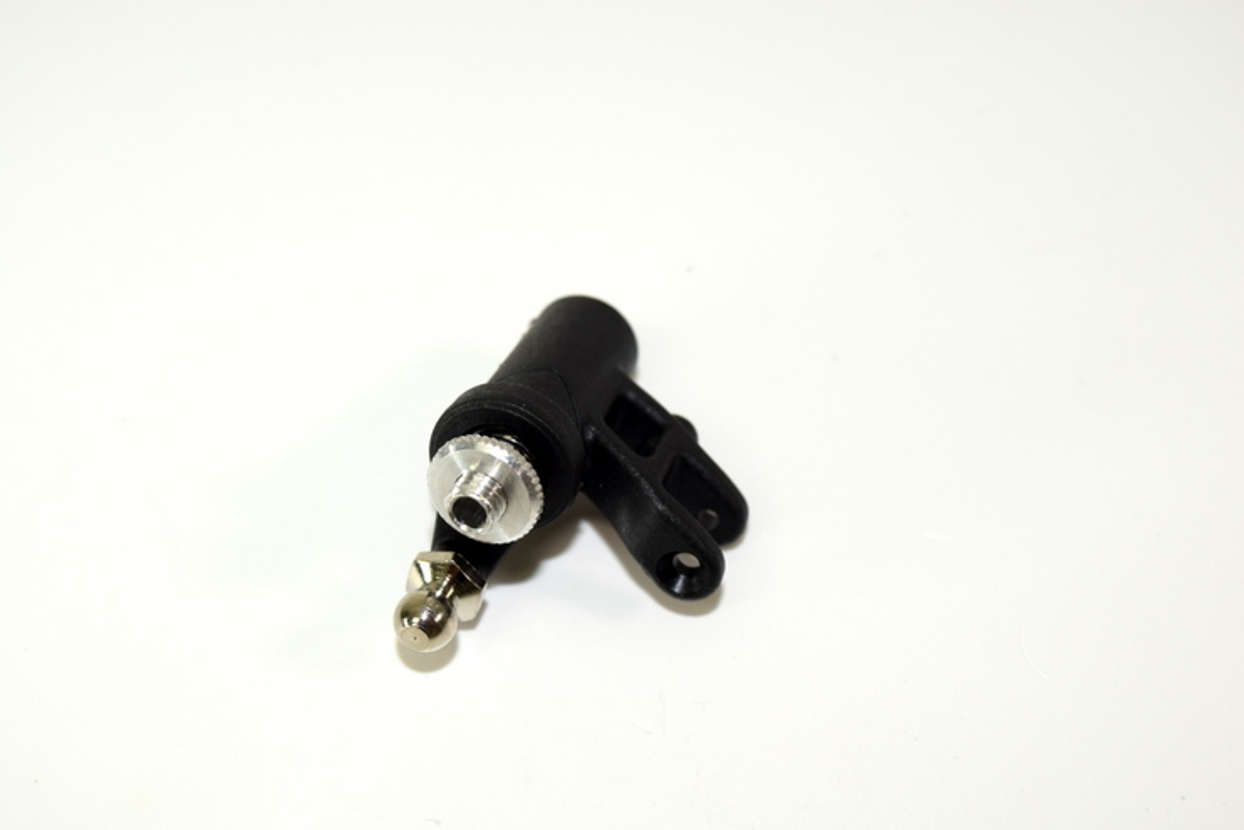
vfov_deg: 24.6
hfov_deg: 36.2
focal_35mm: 55
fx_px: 1901
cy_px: 443
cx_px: 607
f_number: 6.3
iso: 100
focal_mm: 34
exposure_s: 1/60
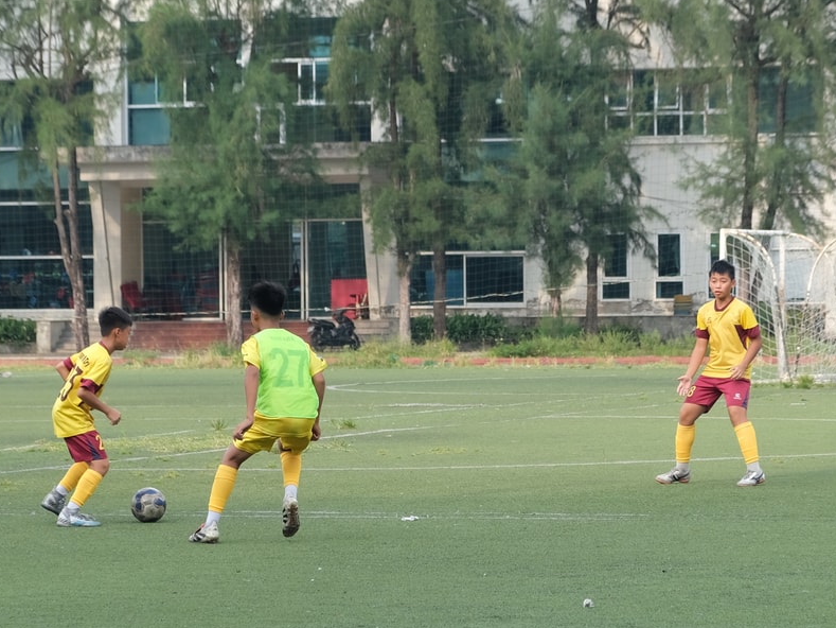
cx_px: 435
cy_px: 314
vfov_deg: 16.2
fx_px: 2198
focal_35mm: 91
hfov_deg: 21.5
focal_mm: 55
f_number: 4
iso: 500
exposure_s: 1/1000
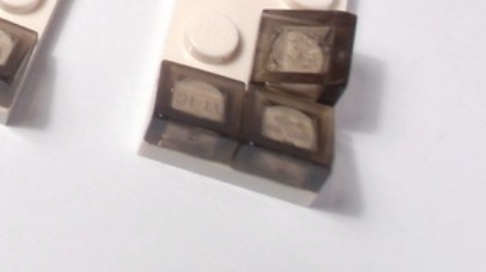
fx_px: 1352
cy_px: -184
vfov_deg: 10.9
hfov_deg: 19.2
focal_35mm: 105
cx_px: -105
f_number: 3.9
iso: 80
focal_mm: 6.61
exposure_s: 1/80
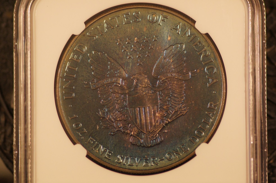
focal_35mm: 150
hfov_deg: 13.7
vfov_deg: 9.1
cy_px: 92
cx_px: 138
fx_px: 1149
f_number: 2.8
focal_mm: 100
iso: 1250
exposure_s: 1/160
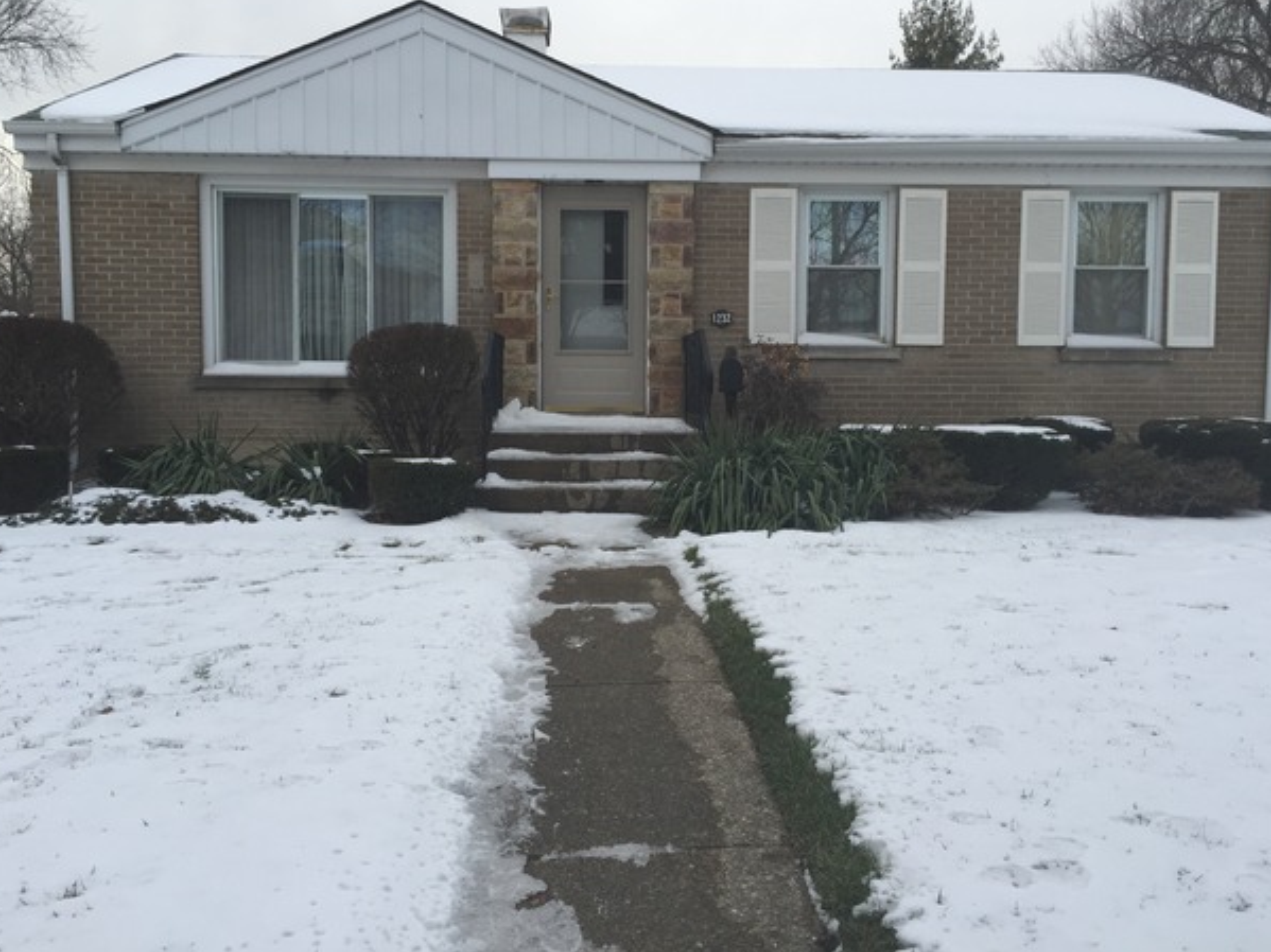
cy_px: 445
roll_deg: +0.7
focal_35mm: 31
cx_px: 647
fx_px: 1138
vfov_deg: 45.4
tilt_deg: -4.3
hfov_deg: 58.4
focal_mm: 4.15
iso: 32
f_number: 2.2
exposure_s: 1/395
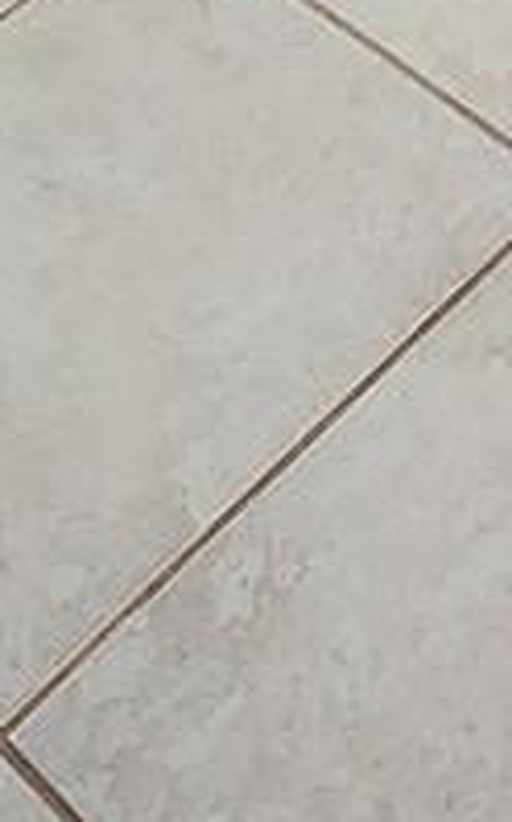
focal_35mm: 111
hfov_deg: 11.0
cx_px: 908
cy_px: -1483
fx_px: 2484
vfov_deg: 12.0
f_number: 2.2
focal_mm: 2.2
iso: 400
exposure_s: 1/60
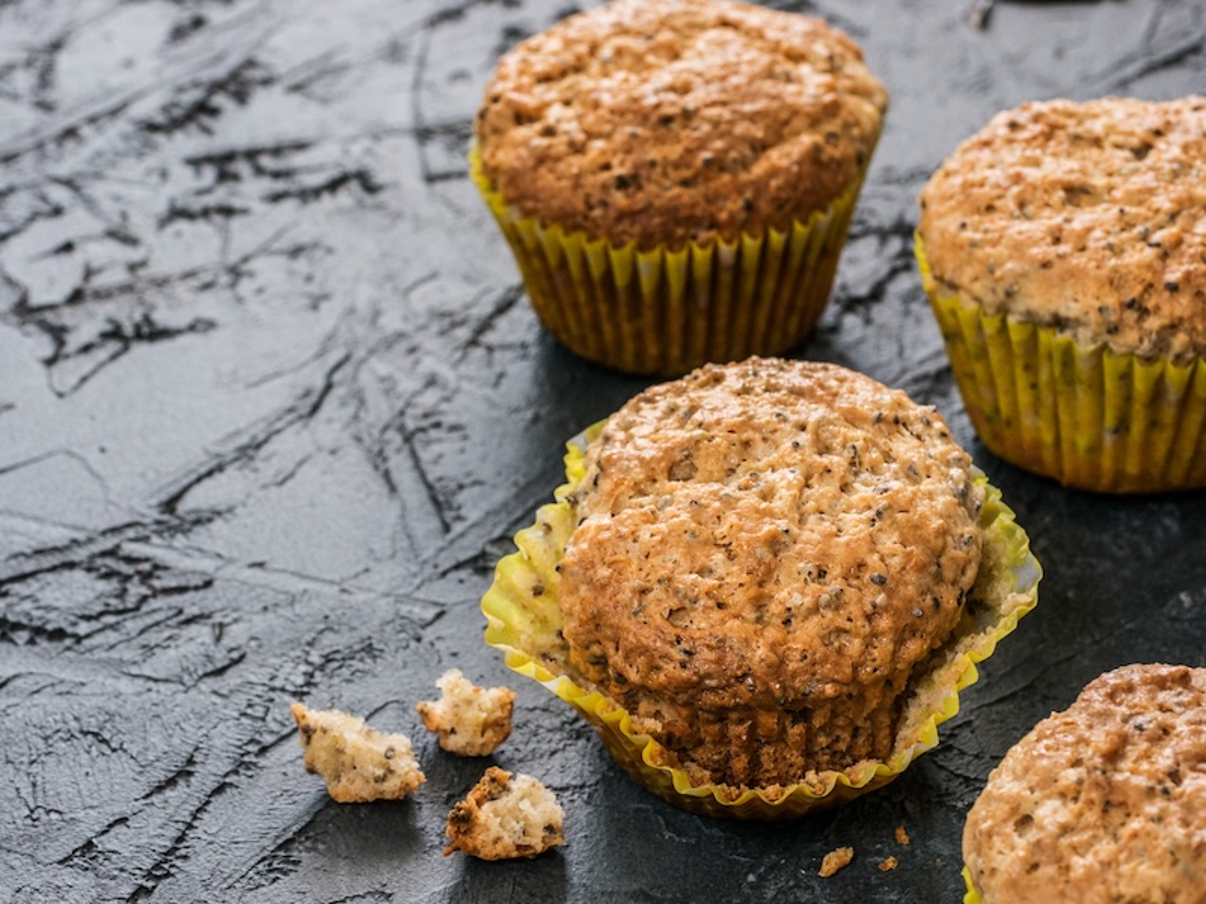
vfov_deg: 12.3
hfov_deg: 16.4
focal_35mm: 120
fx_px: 4181
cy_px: 452
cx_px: 603
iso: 800
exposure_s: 1/20
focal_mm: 60
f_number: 8
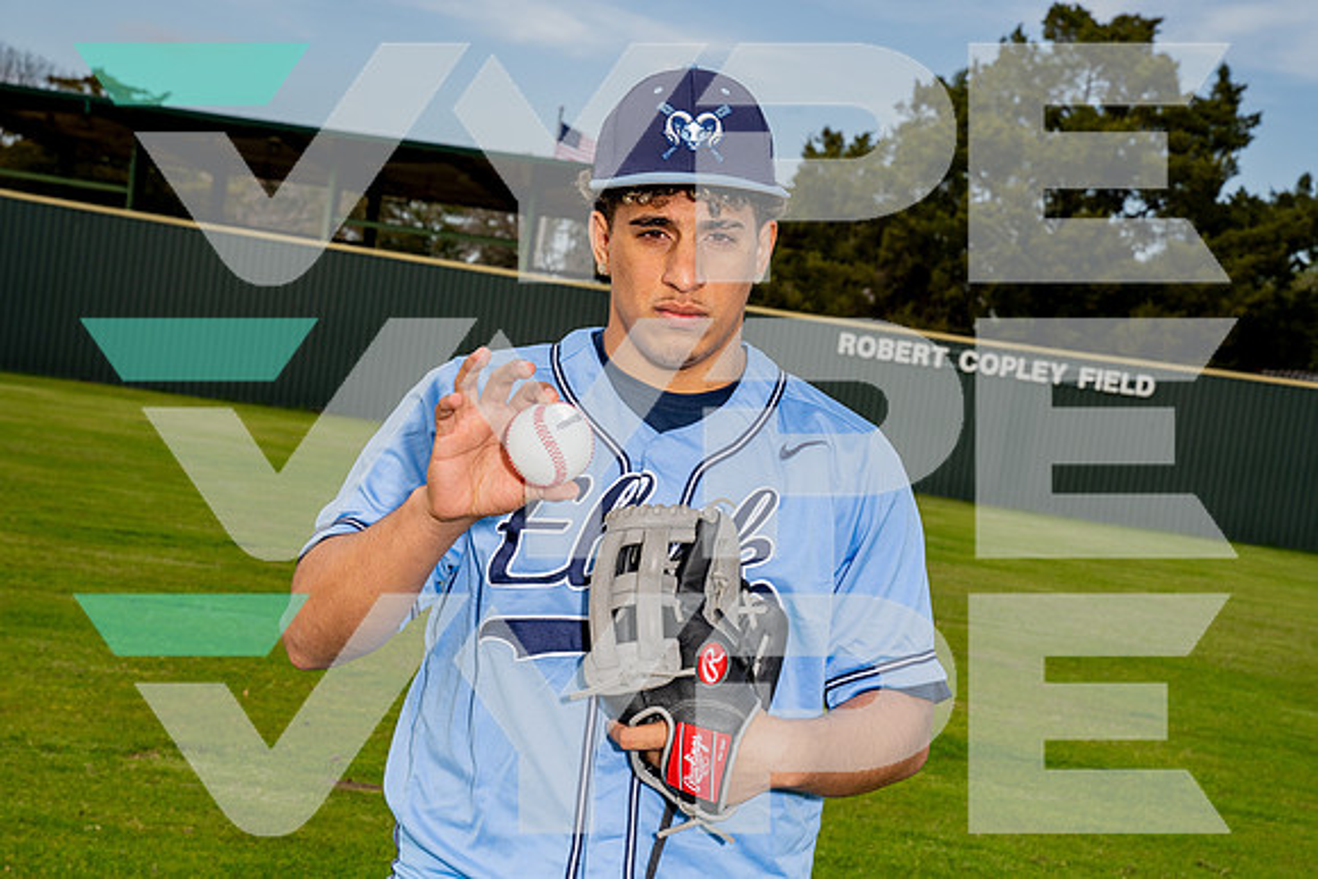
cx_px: 659
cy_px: 440
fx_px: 2490
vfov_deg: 20.0
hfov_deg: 29.6
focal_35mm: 68
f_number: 11
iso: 160
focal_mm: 68
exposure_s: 1/250
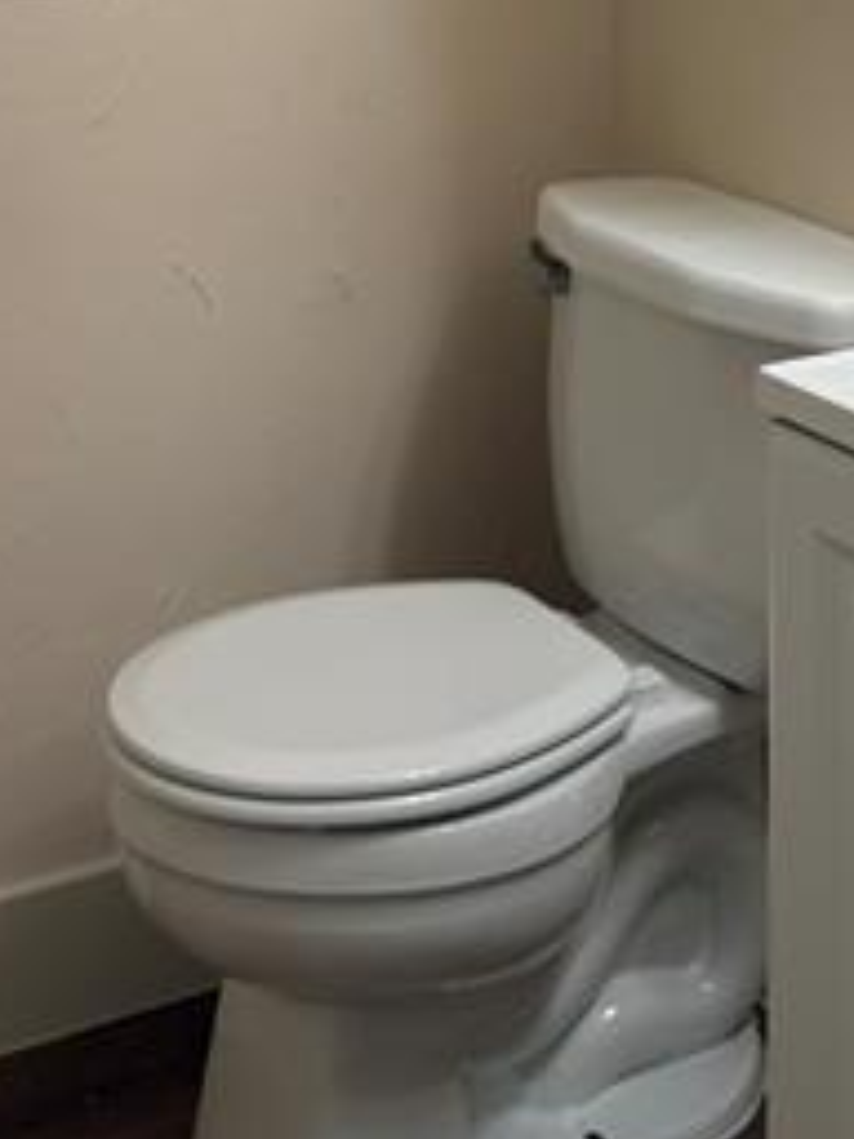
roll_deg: -0.7
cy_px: -160
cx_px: 725
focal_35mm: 72
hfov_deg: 20.1
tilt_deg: -3.2
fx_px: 2368
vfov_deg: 24.9
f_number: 1.78
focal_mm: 6.76
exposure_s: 1/60
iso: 100
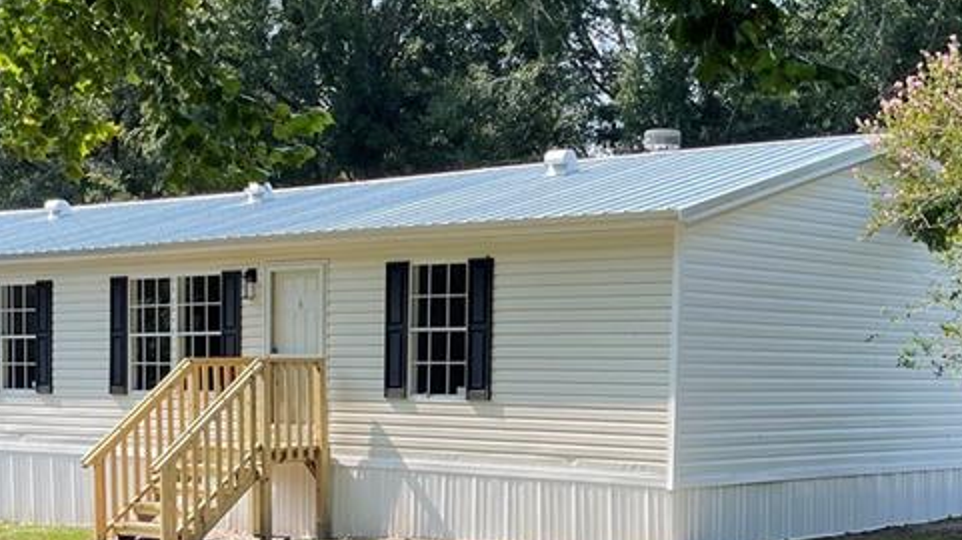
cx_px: 404
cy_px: 450
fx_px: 1734
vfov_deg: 17.5
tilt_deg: -1.2
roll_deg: +0.0
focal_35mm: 68
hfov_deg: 31.0
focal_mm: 5.1
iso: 32
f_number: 1.6
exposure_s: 1/969
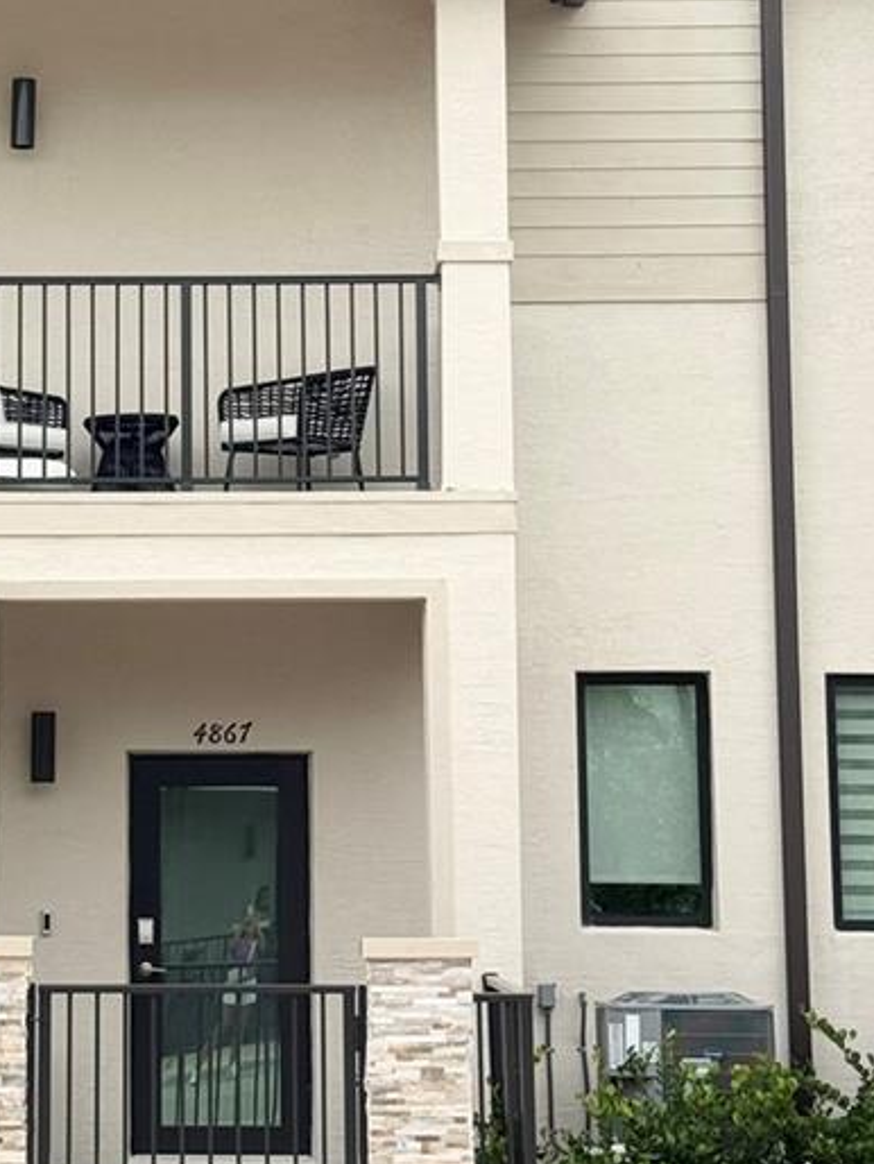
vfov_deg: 17.5
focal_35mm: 112
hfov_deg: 13.1
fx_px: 3767
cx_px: 120
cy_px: 301
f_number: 1.78
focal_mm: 6.76
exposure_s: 1/2833
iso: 64
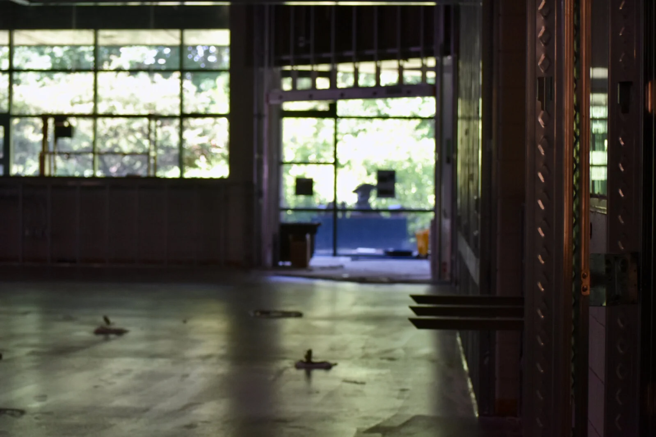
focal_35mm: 82
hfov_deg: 24.6
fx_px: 1503
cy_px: 218
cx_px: 328
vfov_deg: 16.6
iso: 800
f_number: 5.6
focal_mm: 55
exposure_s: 1/125
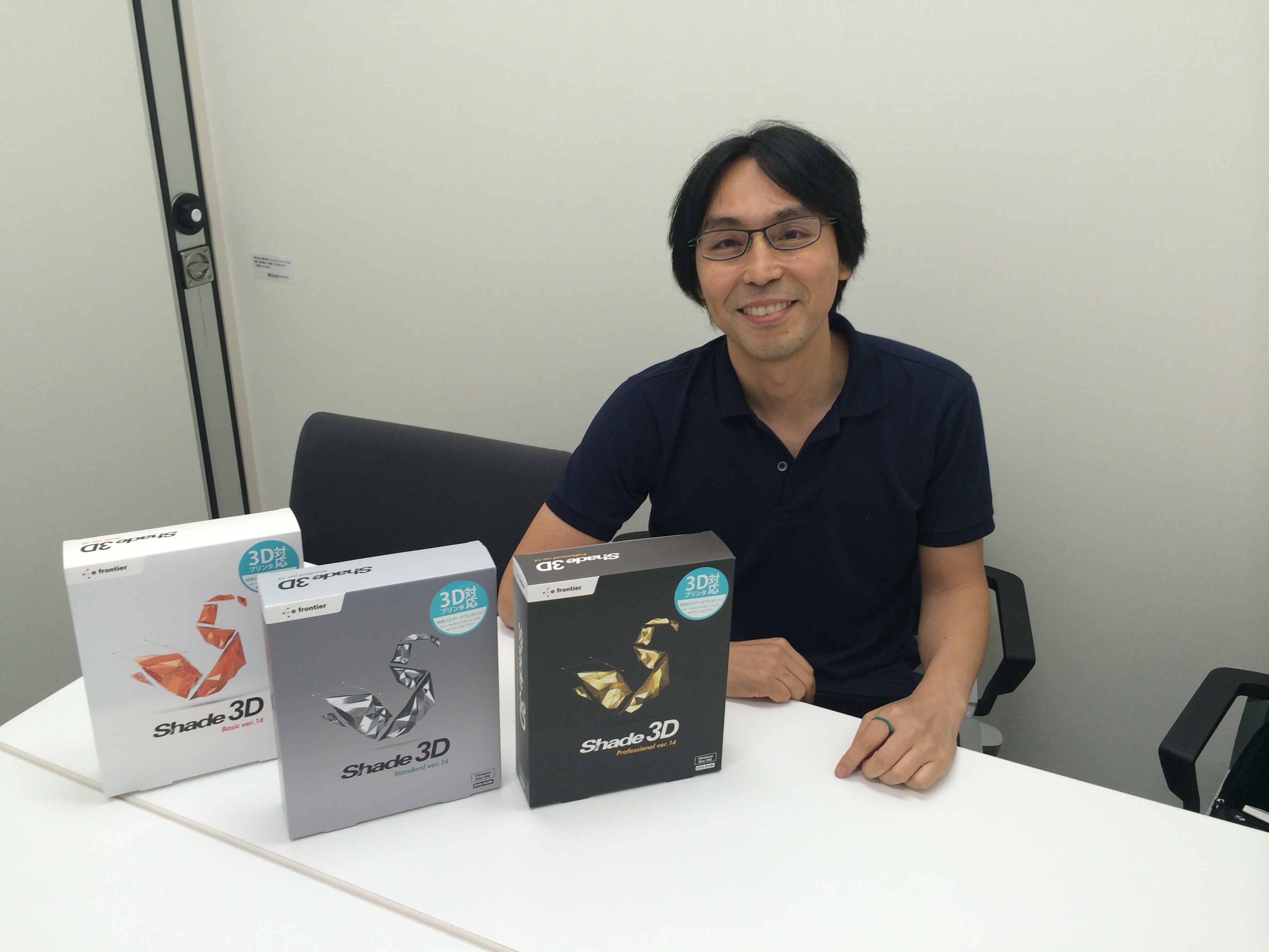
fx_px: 1100
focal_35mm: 30
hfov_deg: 60.0
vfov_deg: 46.8
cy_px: 476
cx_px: 634
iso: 50
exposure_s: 1/60
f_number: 2.2
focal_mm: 4.12
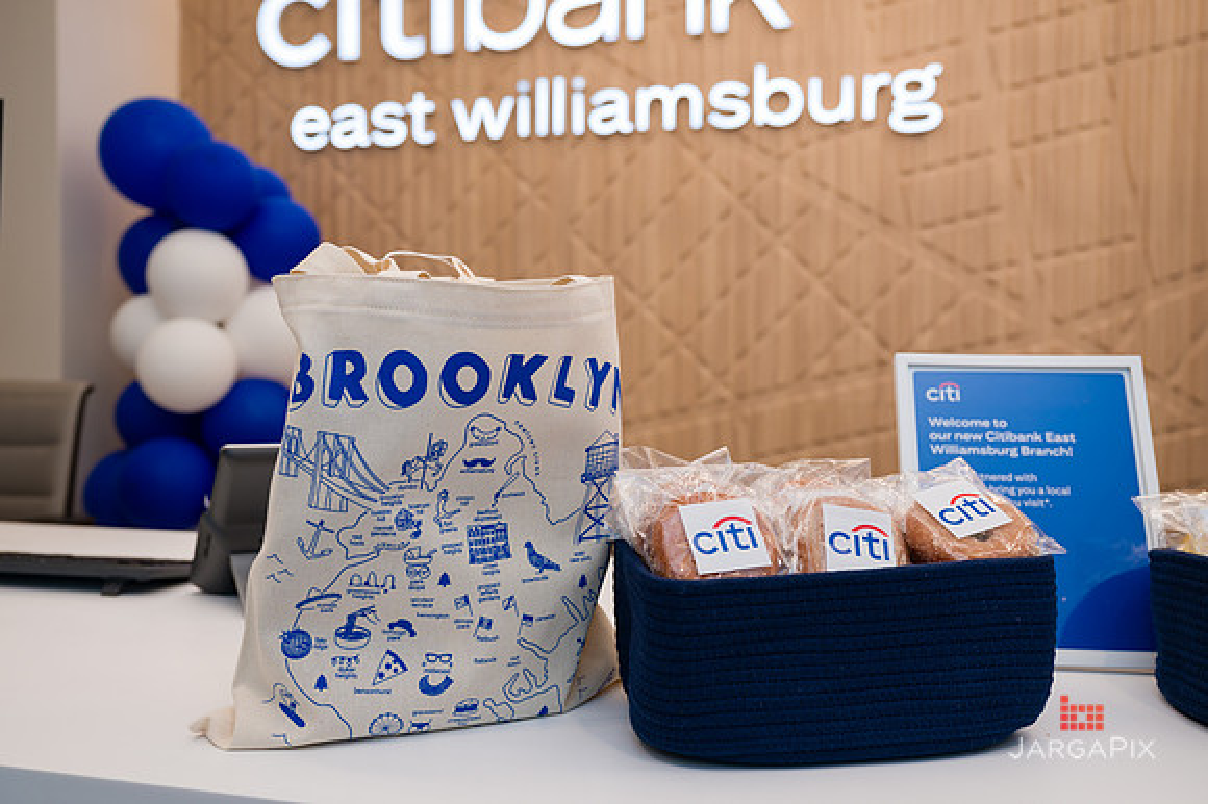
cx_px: 605
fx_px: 1144
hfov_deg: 55.7
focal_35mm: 34
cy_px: 403
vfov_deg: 38.7
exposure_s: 1/200
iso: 200
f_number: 4
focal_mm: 33
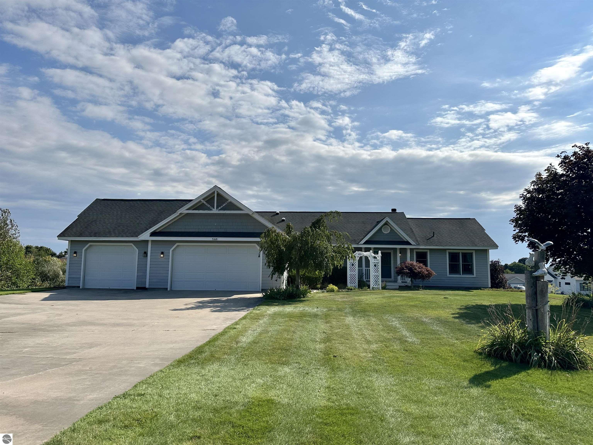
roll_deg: +0.4
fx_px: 411
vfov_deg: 56.8
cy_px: 222
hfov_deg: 71.6
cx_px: 296
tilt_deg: +6.5
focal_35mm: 24
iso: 80
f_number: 1.78
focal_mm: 6.86
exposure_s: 1/10753
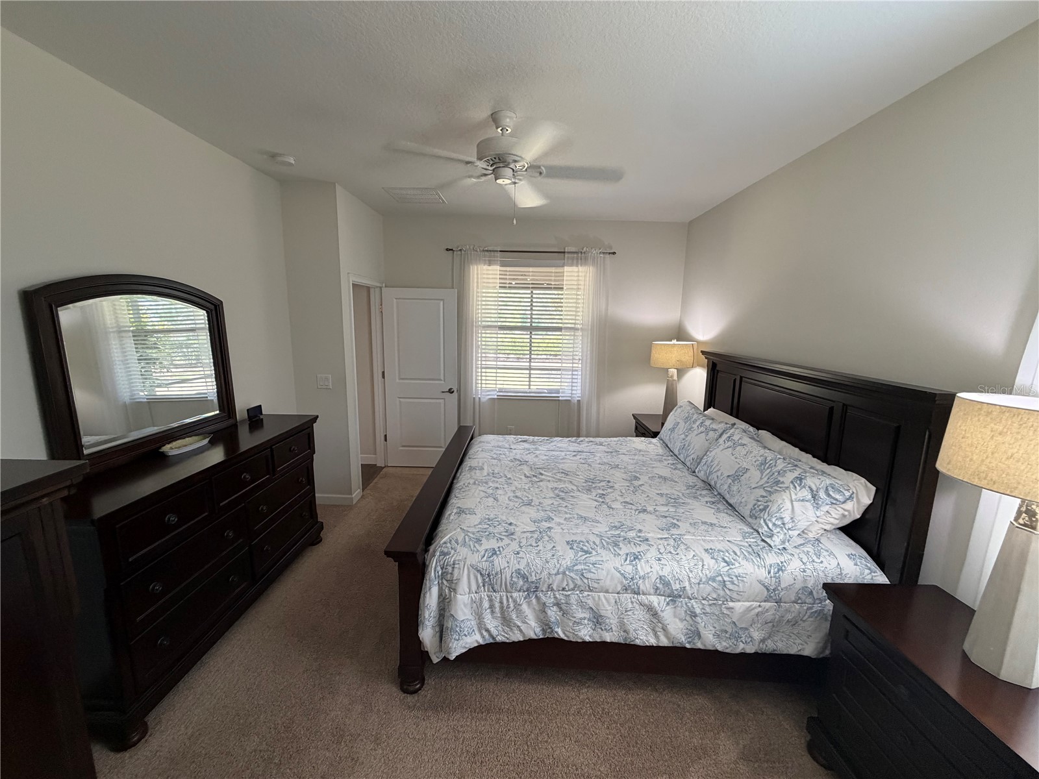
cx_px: 520
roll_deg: -1.0
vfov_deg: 85.7
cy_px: 390
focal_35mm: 14
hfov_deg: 102.1
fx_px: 420
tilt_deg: -9.5
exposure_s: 1/60
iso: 250
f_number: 2.2
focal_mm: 2.22
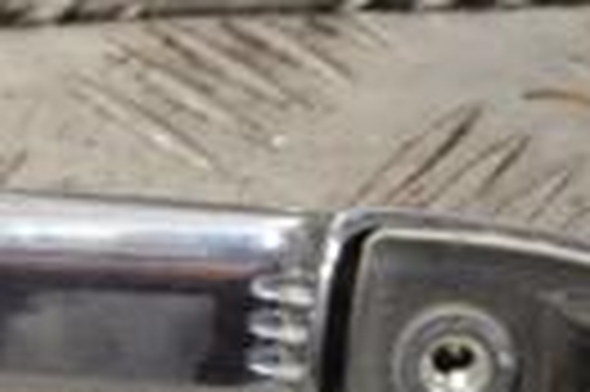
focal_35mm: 330
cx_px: -99
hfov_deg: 6.2
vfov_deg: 4.2
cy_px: 171
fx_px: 5402
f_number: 5.6
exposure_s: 1/30
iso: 280
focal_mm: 48
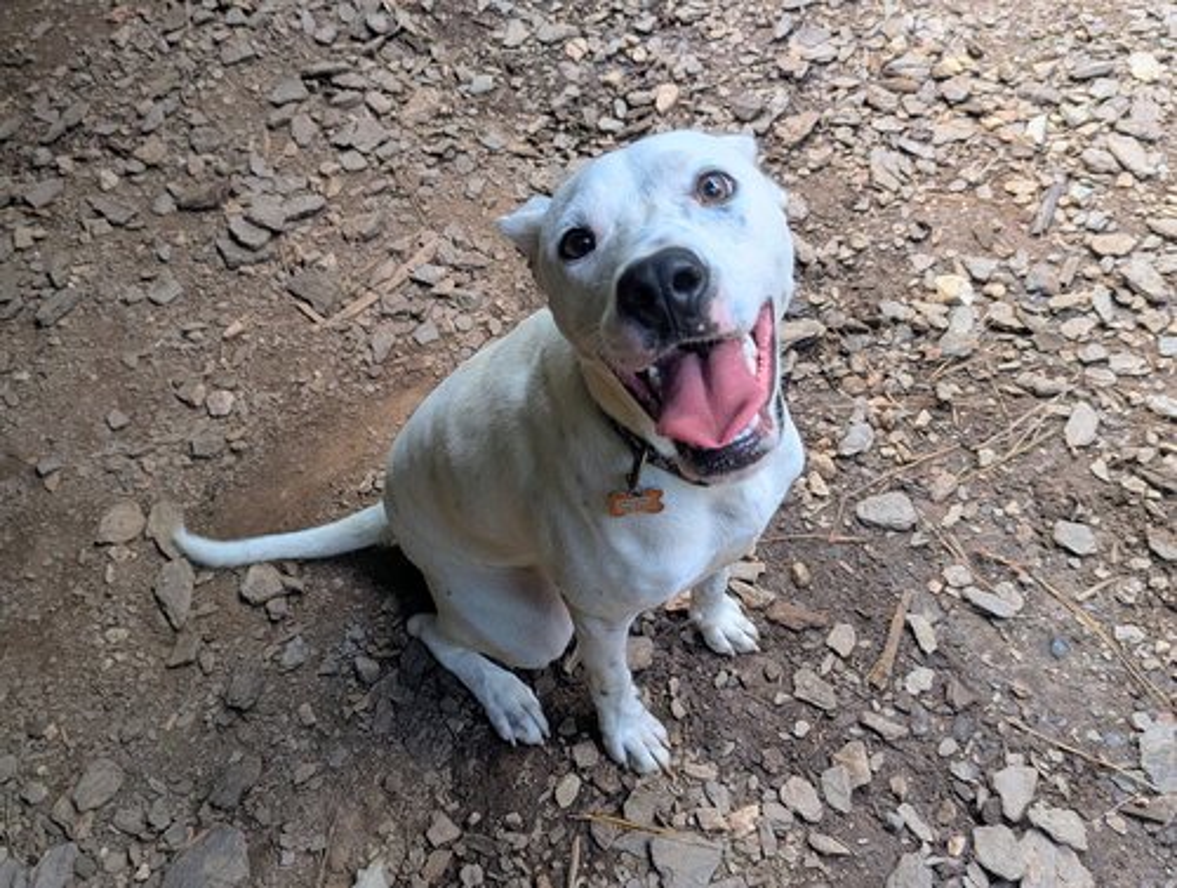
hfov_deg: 71.5
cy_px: 444
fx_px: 818
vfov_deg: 57.0
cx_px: 588
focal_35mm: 24
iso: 80
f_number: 1.85
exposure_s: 1/225
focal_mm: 6.81
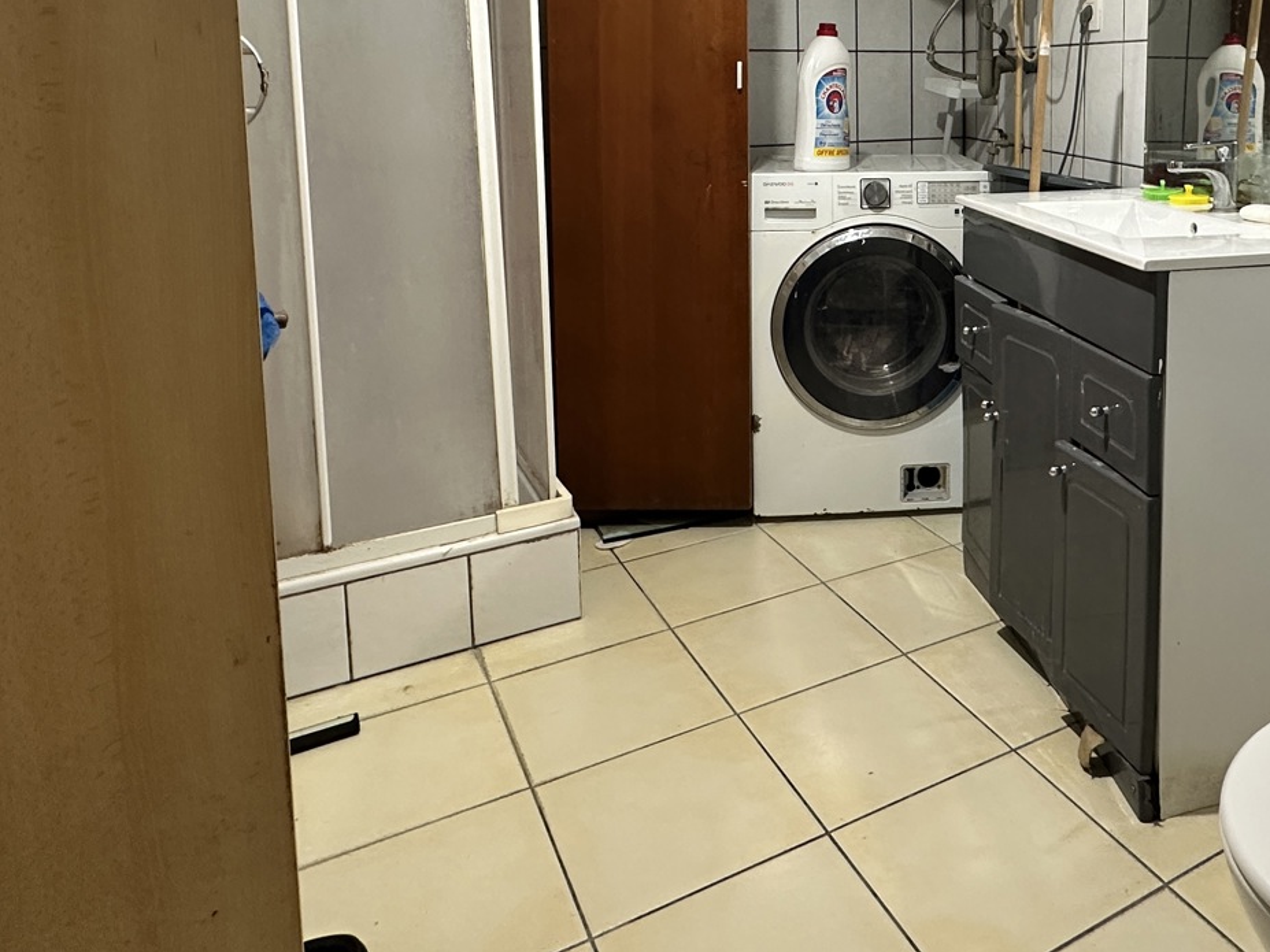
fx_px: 1064
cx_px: 932
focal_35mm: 29
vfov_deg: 45.7
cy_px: 186
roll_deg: +0.1
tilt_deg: -6.1
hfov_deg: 58.9
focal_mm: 2.22
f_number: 2.2
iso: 250
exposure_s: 1/100
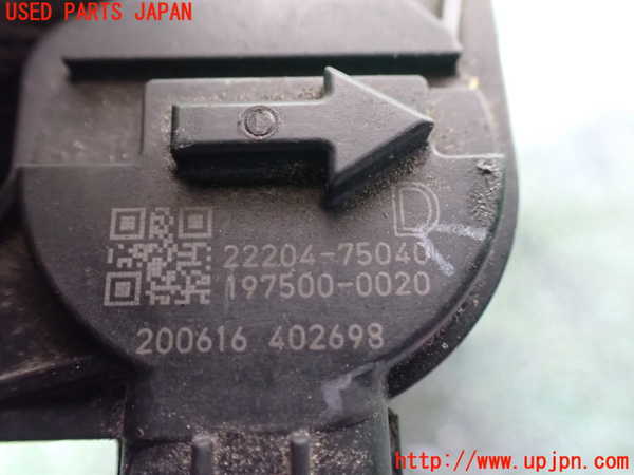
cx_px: 317
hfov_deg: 60.0
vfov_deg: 46.8
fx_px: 549
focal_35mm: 30
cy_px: 238
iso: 1250
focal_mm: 5.4
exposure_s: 1/30
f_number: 2.3
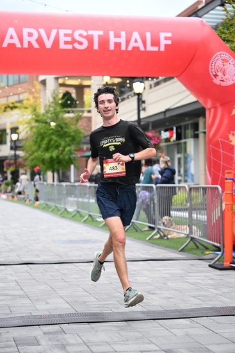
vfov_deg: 28.4
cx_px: 118
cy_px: 176
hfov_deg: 19.2
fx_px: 695
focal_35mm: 71
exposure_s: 1/1000
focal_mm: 71
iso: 1600
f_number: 2.8
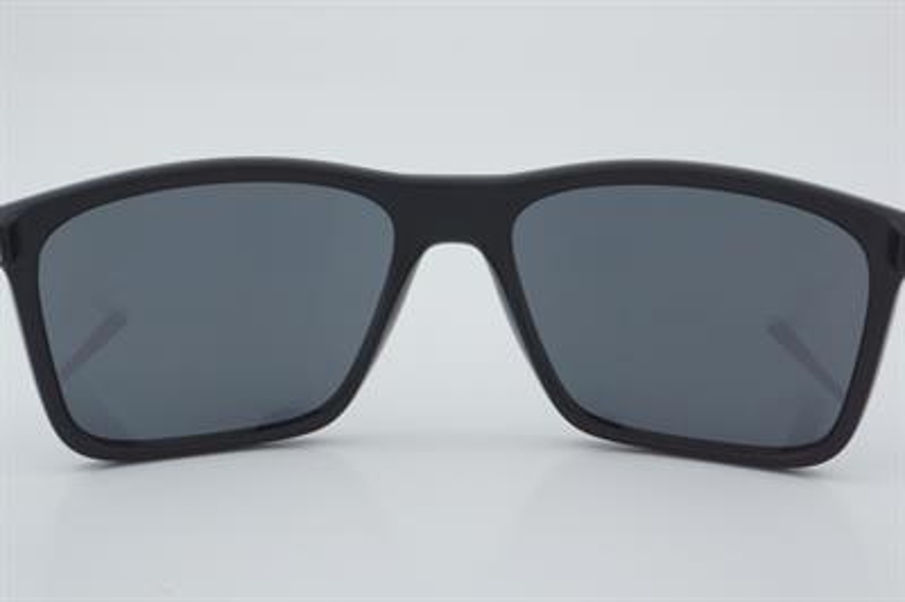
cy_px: 301
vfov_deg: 20.1
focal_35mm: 68
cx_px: 452
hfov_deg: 29.9
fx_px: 1695
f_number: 32
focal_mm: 45
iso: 100
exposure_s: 1/4
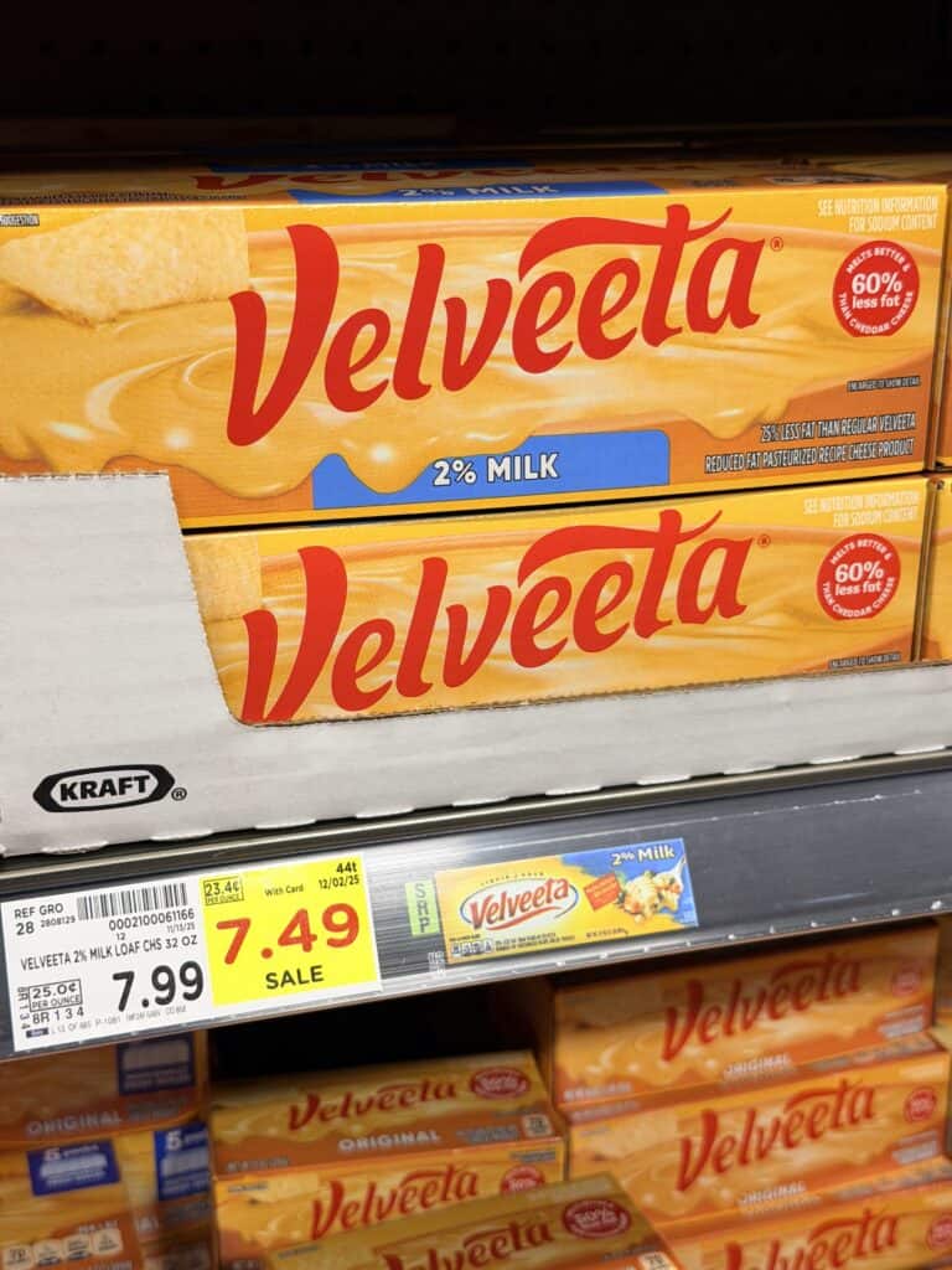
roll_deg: -0.2
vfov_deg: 39.7
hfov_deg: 30.3
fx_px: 1760
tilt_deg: -19.7
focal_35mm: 48
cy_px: 635
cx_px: 476
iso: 100
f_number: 1.78
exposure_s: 1/42
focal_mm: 6.76
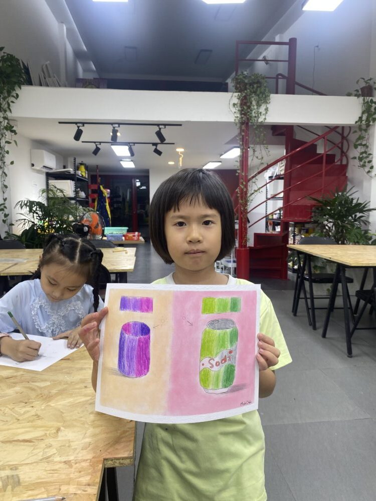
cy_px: 250
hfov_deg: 53.1
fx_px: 377
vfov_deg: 67.3
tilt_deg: -6.0
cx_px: 188
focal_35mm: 26
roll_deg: +0.8
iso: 64
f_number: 1.8
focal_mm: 4.25
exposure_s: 1/100
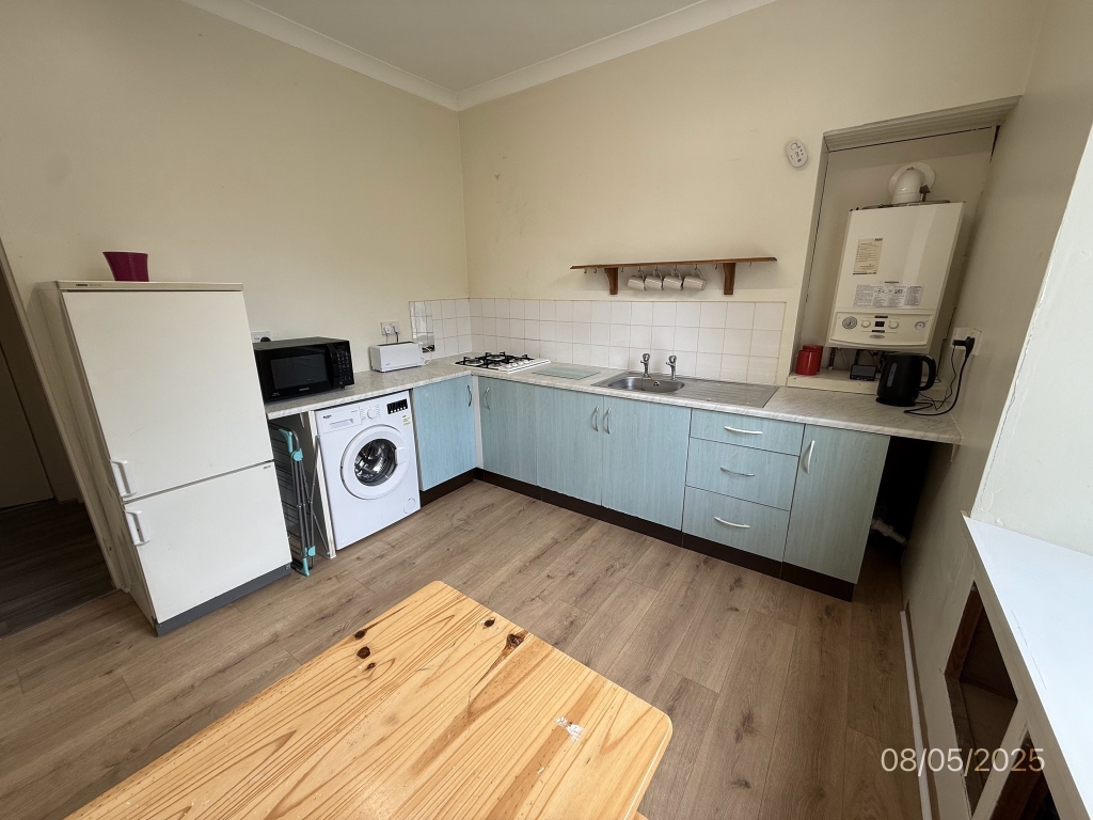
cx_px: 546
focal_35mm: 14
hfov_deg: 102.1
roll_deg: +1.0
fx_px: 442
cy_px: 410
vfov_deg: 85.7
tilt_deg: -15.9
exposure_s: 1/100
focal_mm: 2.22
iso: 64
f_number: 2.2
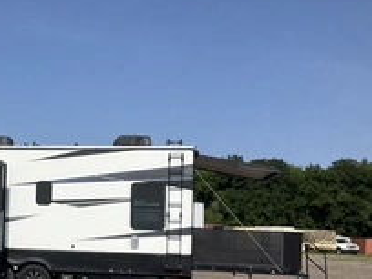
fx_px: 613
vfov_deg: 25.3
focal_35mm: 57
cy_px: 217
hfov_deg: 31.8
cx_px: 22
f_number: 1.8
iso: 25
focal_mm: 3
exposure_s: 1/3322
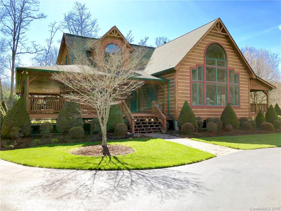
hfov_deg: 63.4
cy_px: 106
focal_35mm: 28
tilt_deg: +2.7
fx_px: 227
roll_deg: +1.4
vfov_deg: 49.7
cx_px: 140
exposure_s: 1/1143
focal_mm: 4
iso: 20
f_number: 1.8
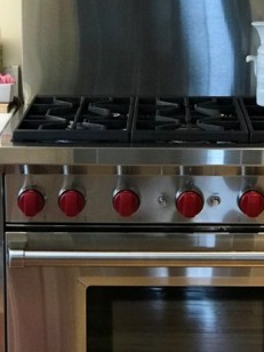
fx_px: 1444
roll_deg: -0.6
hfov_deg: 10.4
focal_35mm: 142
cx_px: 157
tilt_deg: -9.7
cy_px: 139
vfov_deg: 13.9
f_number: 2.8
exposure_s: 1/60
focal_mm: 6.6
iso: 250
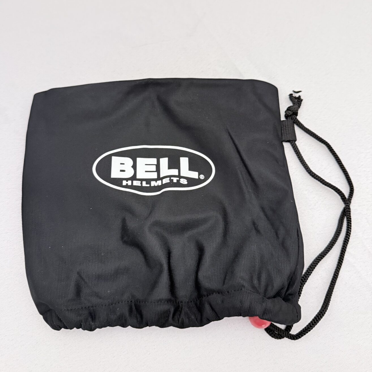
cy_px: 161
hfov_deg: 55.6
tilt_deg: -66.9
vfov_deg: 55.4
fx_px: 353
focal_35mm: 29
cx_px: 182
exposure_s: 1/33
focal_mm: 6.76
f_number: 1.78
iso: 640
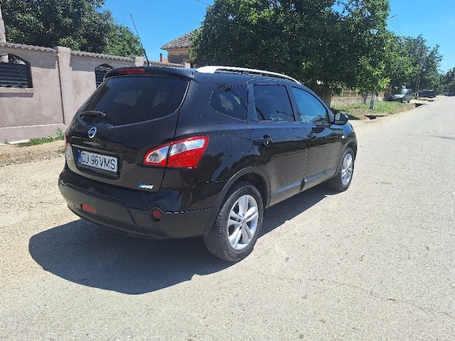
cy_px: 168
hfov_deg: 71.6
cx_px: 222
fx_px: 315
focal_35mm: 24
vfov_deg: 56.8
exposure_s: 1/2500
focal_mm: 5.54
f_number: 1.8
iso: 40
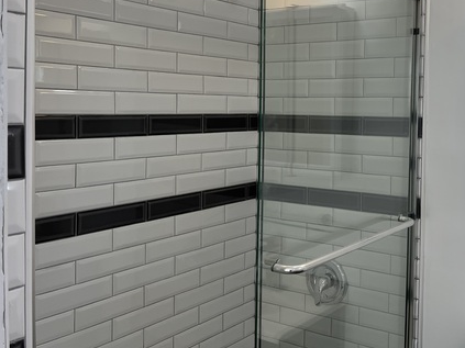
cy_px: 122
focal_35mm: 41
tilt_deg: -2.4
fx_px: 551
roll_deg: -0.7
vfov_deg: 34.9
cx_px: 349
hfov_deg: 44.3
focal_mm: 5.1
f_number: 1.6
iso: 50
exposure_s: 1/346
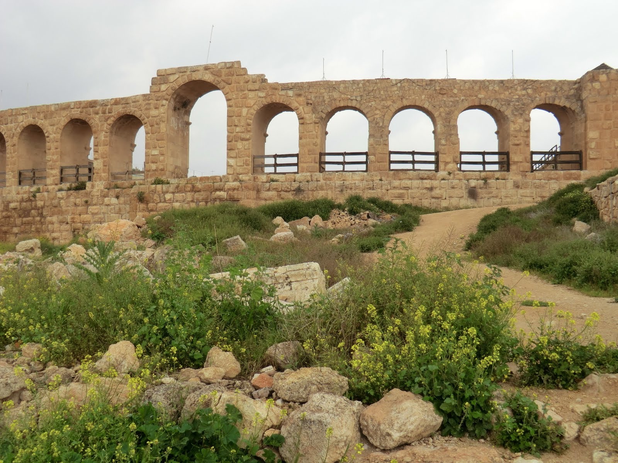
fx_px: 607
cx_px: 309
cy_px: 232
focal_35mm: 34
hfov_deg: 54.0
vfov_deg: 41.8
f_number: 3.6
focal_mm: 6.1
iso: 80
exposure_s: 1/250
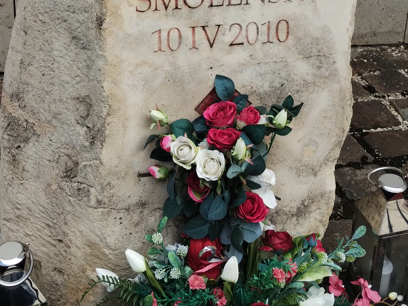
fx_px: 684
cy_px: -1
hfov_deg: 33.2
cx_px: 191
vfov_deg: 24.1
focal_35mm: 58
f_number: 1.8
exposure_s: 1/188
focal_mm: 4.27
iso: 100
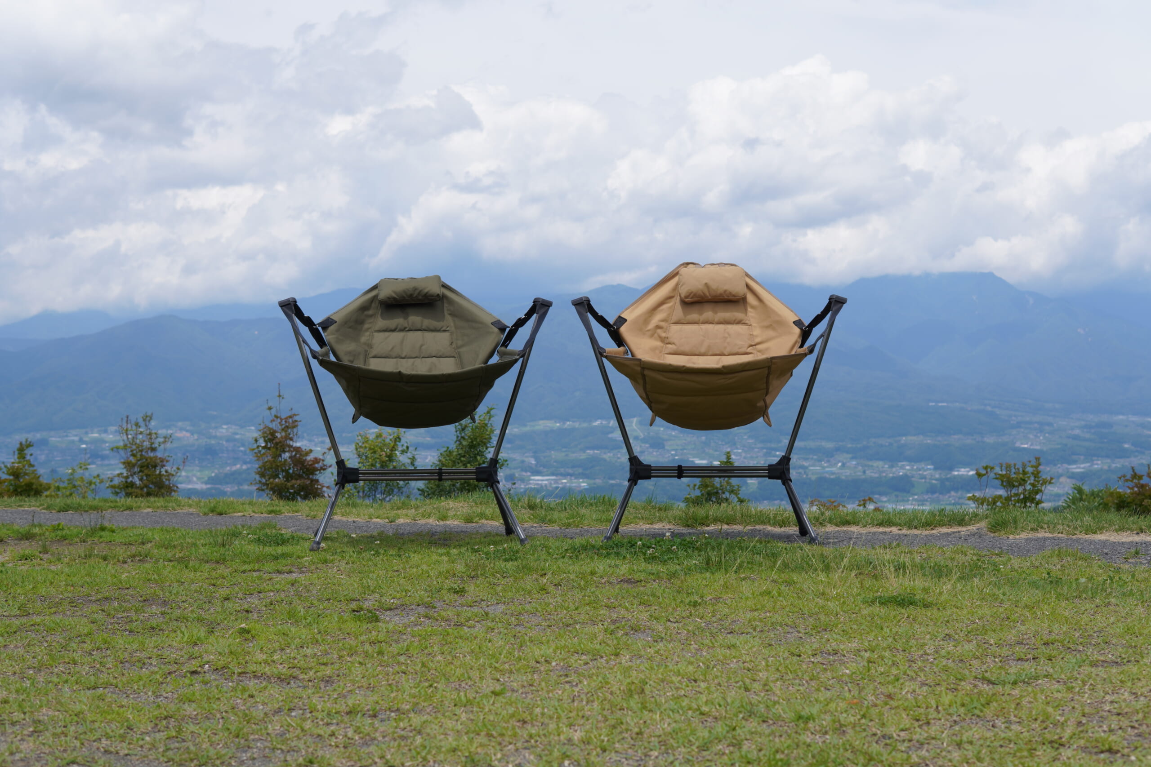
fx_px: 1439
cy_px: 384
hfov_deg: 43.6
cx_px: 576
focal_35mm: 45
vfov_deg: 29.9
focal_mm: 30
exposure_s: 1/1000
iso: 100
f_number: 5
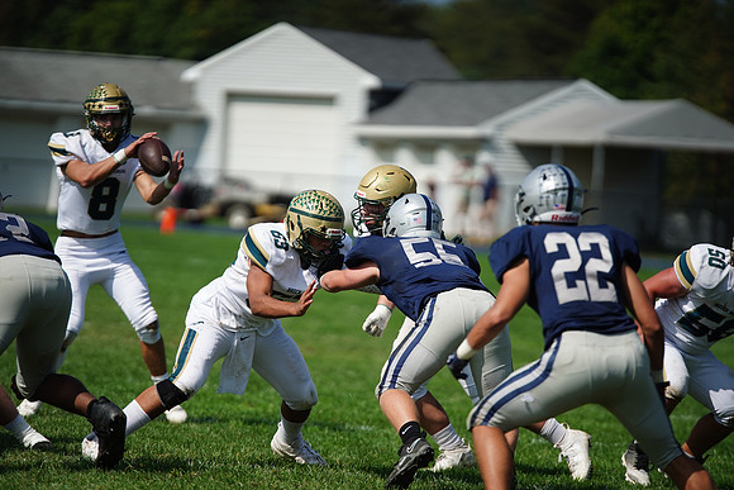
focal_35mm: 300
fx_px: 6118
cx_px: 367
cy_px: 245
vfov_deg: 4.6
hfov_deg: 6.9
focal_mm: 300
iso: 400
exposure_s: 1/8000
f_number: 2.8
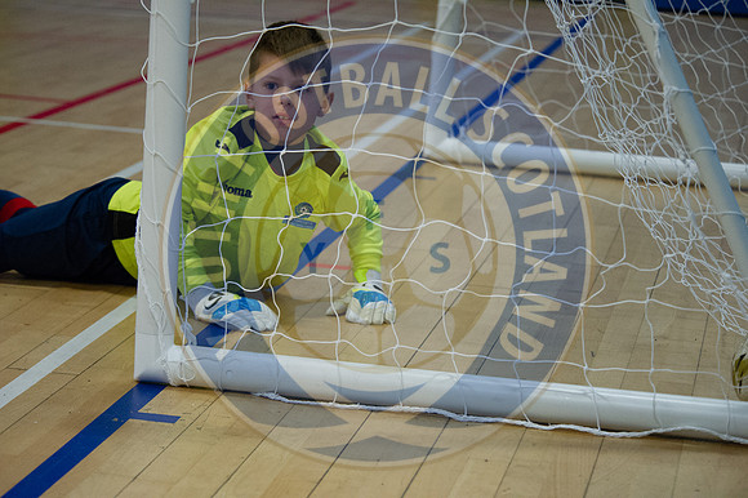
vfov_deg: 11.8
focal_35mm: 116
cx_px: 374
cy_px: 249
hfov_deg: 17.7
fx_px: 2409
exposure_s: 1/320
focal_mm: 116
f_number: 5.6
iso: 8000
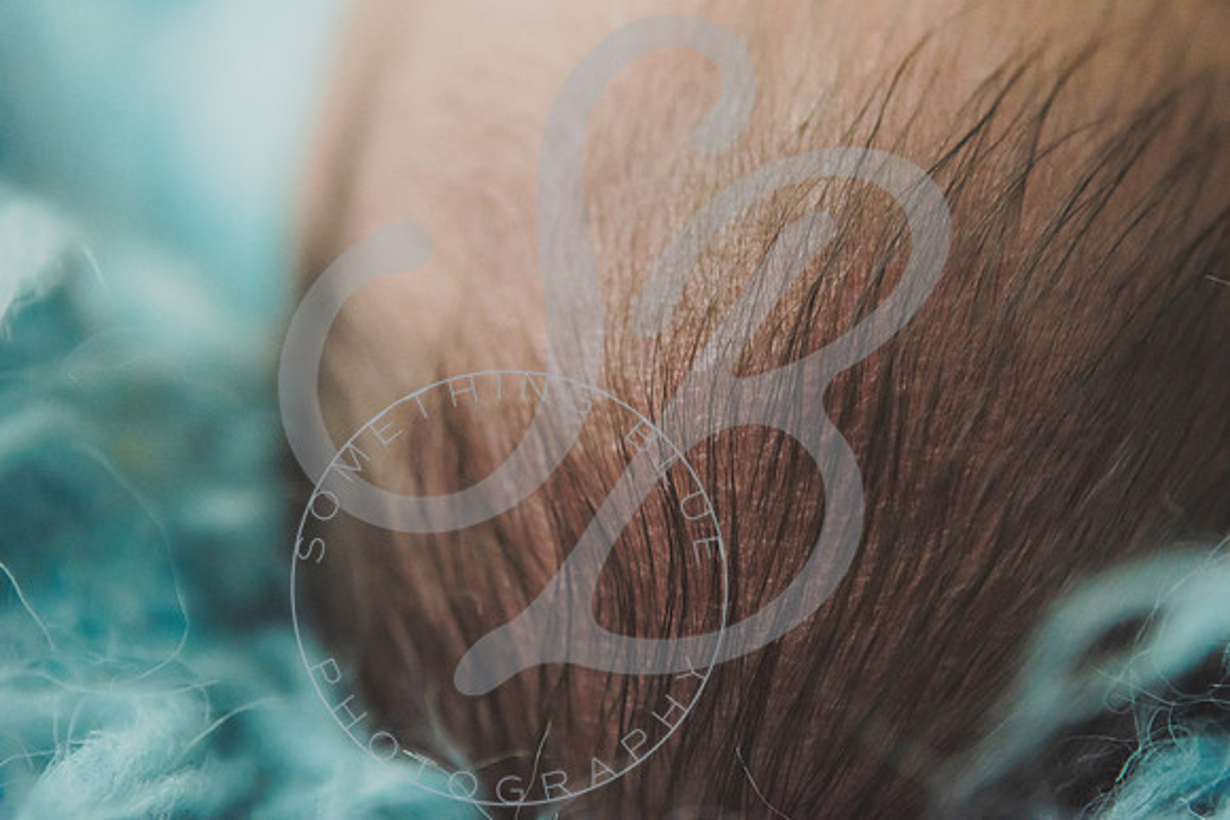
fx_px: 2392
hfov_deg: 28.8
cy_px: 410
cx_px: 615
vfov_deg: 19.5
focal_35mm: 70
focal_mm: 70
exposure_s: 1/125
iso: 2500
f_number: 5.6
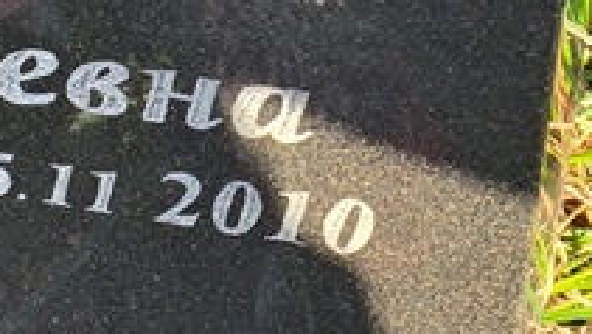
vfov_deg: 5.9
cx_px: 69
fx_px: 3236
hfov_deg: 10.4
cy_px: -81
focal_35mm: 206
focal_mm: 4.71
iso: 50
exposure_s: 1/156
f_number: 1.7
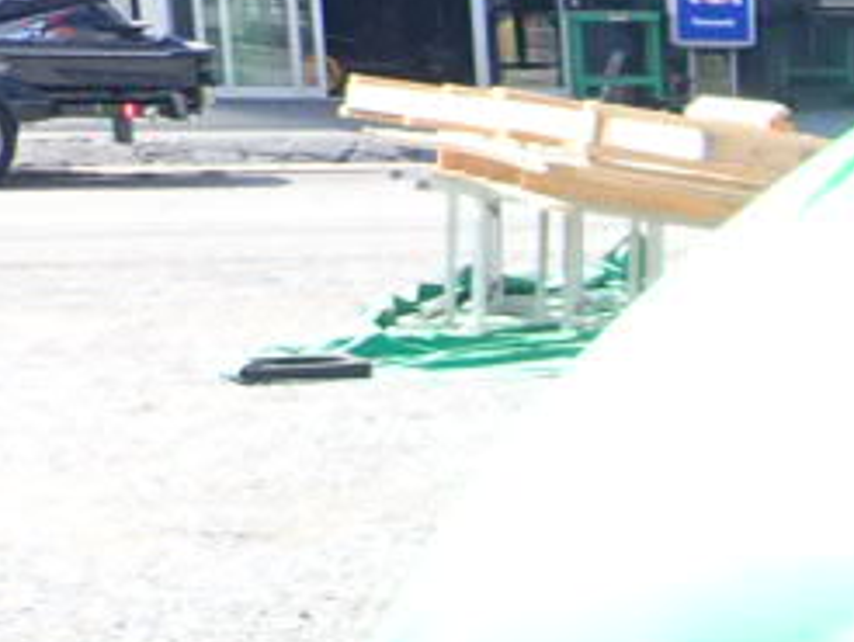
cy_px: 833
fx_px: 3210
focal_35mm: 130
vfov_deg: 11.1
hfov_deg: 13.2
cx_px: 1687
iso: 100
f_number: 2.8
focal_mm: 4.5
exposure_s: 1/500
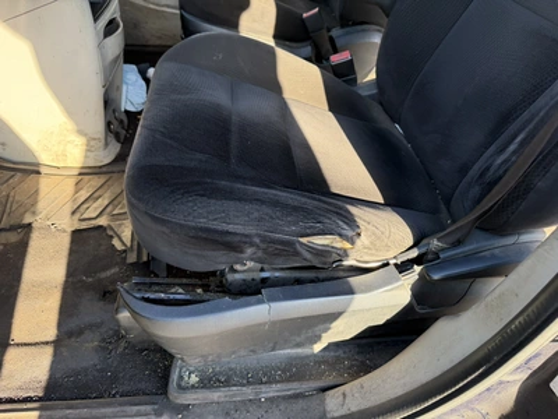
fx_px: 387
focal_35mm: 24
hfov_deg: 71.6
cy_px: 210
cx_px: 279
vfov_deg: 56.8
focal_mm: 6.76
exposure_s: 1/181
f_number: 1.78
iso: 100
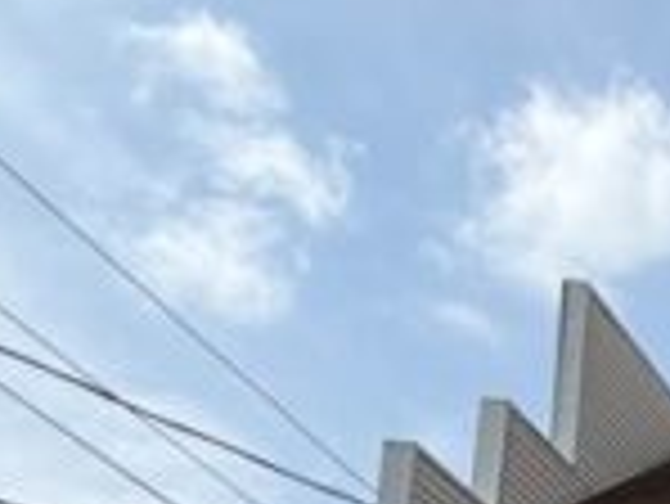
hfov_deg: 16.2
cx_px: 1497
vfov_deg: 15.1
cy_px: 1062
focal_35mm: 75
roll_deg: +0.7
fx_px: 1453
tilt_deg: +7.7
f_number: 2.2
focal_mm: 2.22
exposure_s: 1/1125
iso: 20
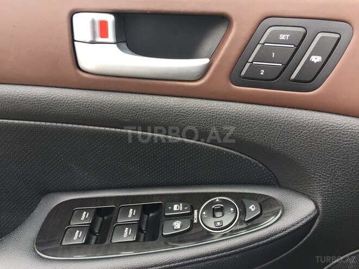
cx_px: 180
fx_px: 301
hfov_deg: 61.7
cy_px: 134
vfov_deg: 48.2
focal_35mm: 29
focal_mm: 4.15
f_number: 2.2
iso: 32
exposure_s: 1/33
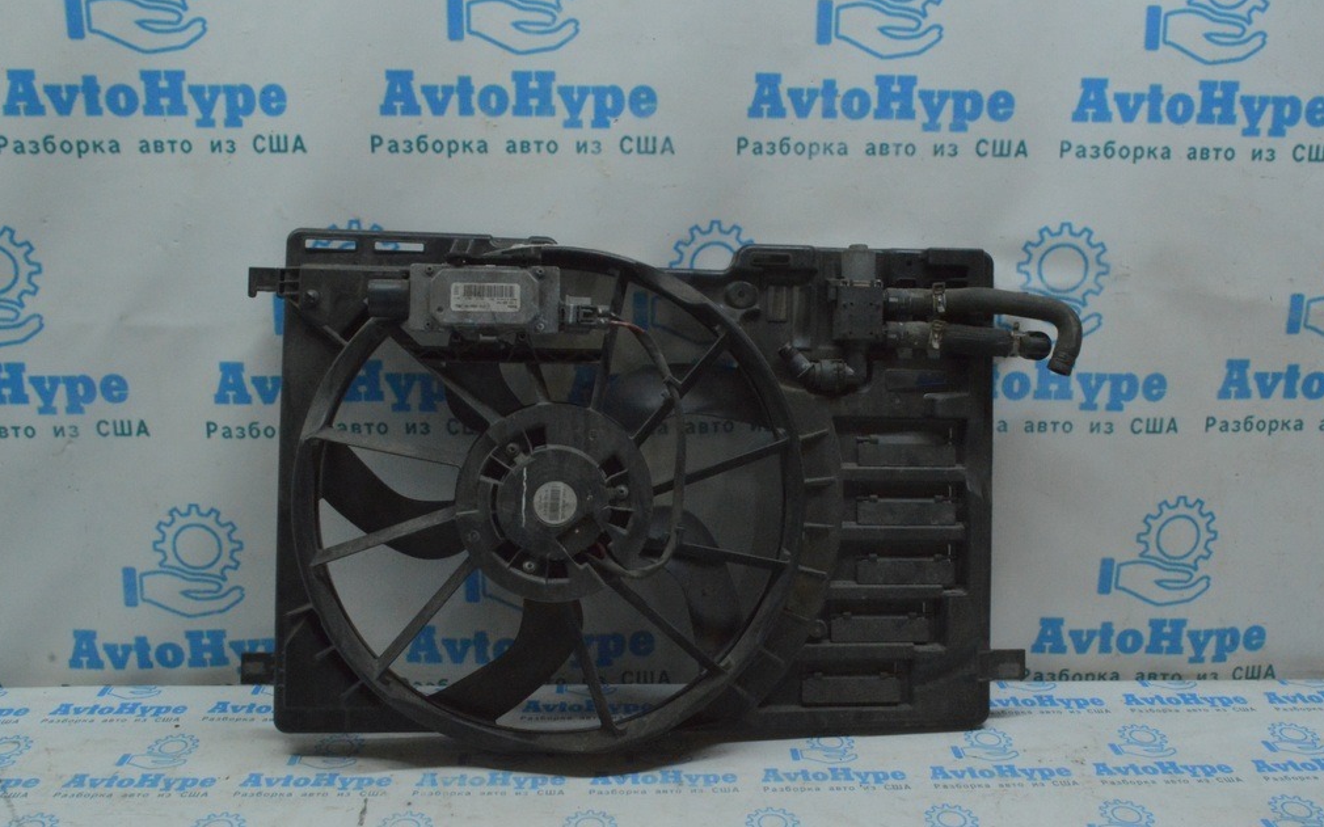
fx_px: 1173
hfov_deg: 58.9
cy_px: 382
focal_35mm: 33
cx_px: 661
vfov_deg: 38.8
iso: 4500
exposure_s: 1/40
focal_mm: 21
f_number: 25
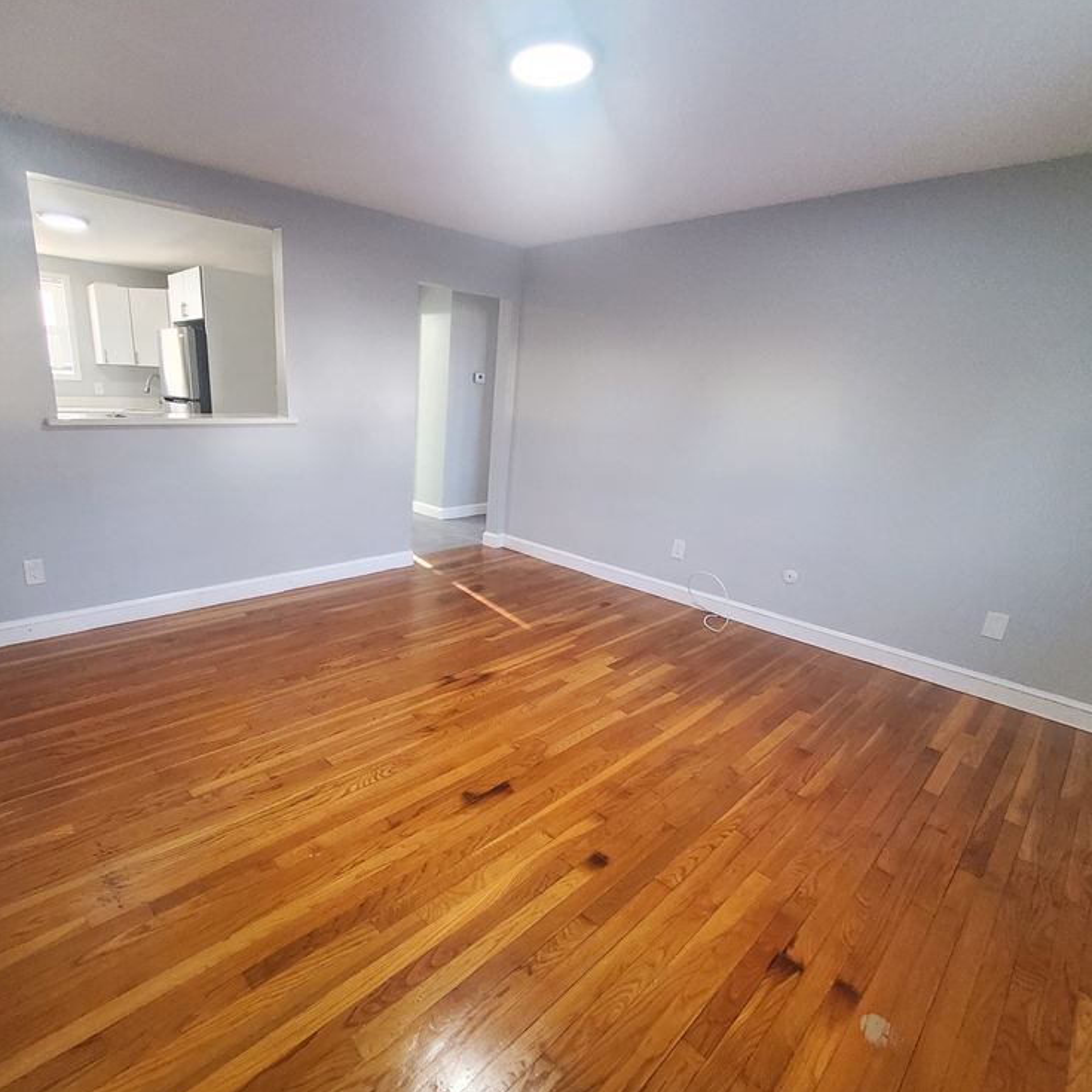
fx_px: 571
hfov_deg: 86.8
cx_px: 462
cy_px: 539
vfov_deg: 87.4
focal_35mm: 16
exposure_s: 1/60
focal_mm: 1.8
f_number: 2.2
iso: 640
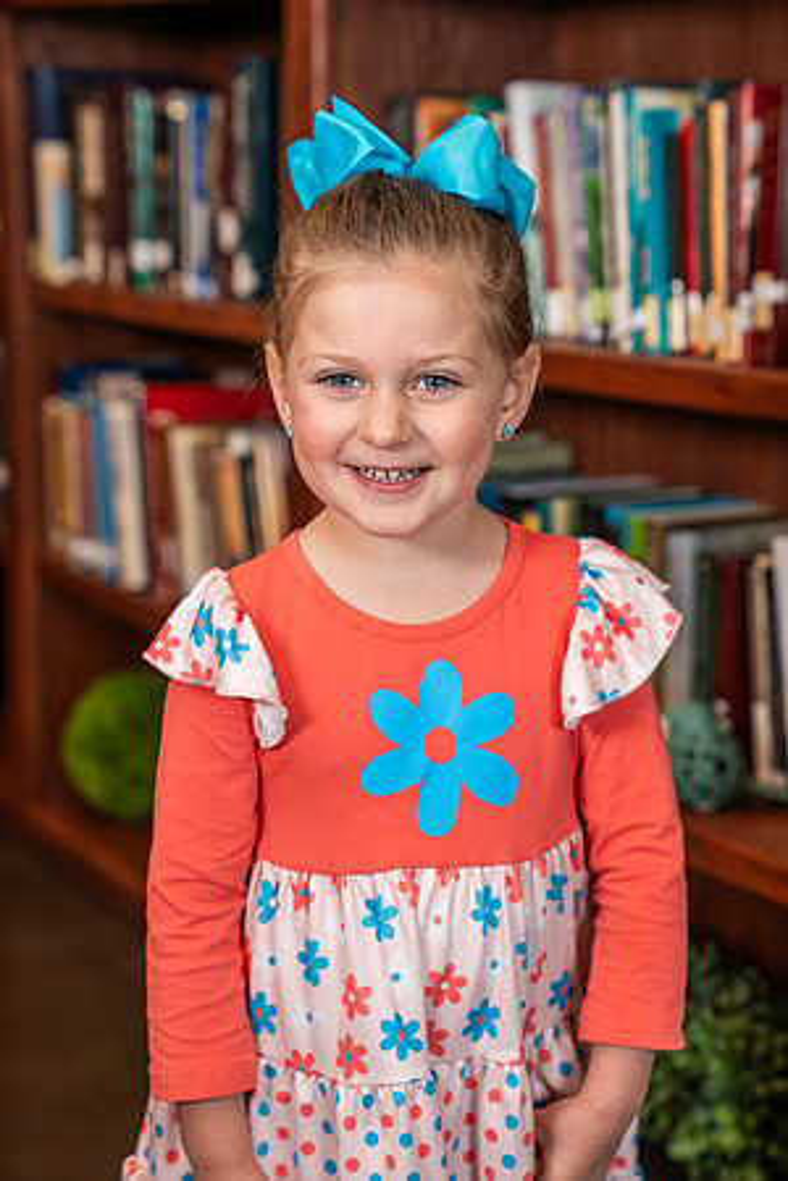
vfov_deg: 28.8
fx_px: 2298
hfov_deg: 19.5
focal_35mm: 70
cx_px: 394
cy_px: 590
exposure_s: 1/160
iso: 500
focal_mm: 70
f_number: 4
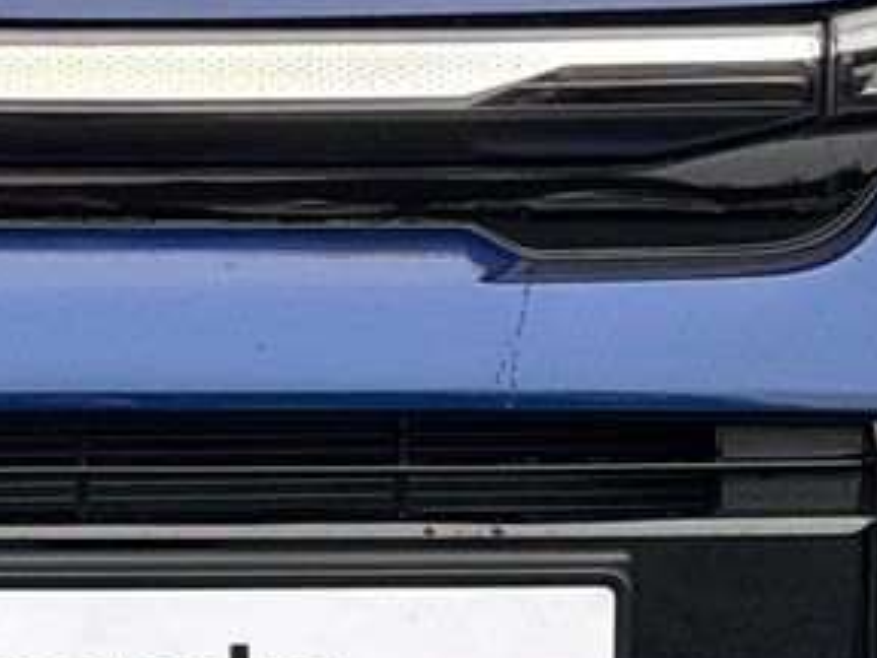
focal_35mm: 185
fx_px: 4687
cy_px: 262
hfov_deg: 10.6
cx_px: 131
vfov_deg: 8.0
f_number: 1.6
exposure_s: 1/239
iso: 40
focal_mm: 5.96
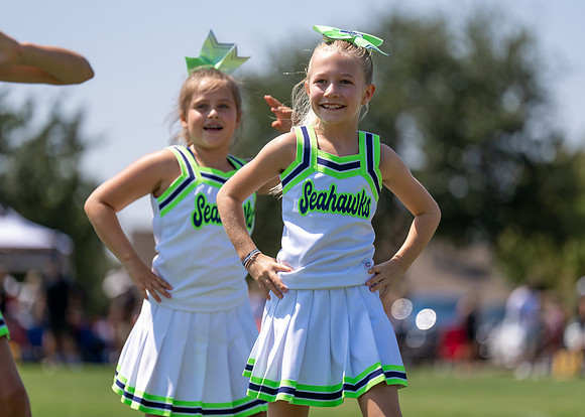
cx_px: 292
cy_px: 208
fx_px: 3039
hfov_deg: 11.0
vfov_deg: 7.9
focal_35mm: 183
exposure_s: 1/1600
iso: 100
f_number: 2.8
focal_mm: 173
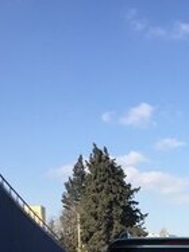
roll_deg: +0.8
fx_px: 561
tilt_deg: -3.6
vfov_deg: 23.1
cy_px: 306
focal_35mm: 77
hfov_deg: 18.5
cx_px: 196
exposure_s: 1/1041
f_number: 2.2
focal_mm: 4.15
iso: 32
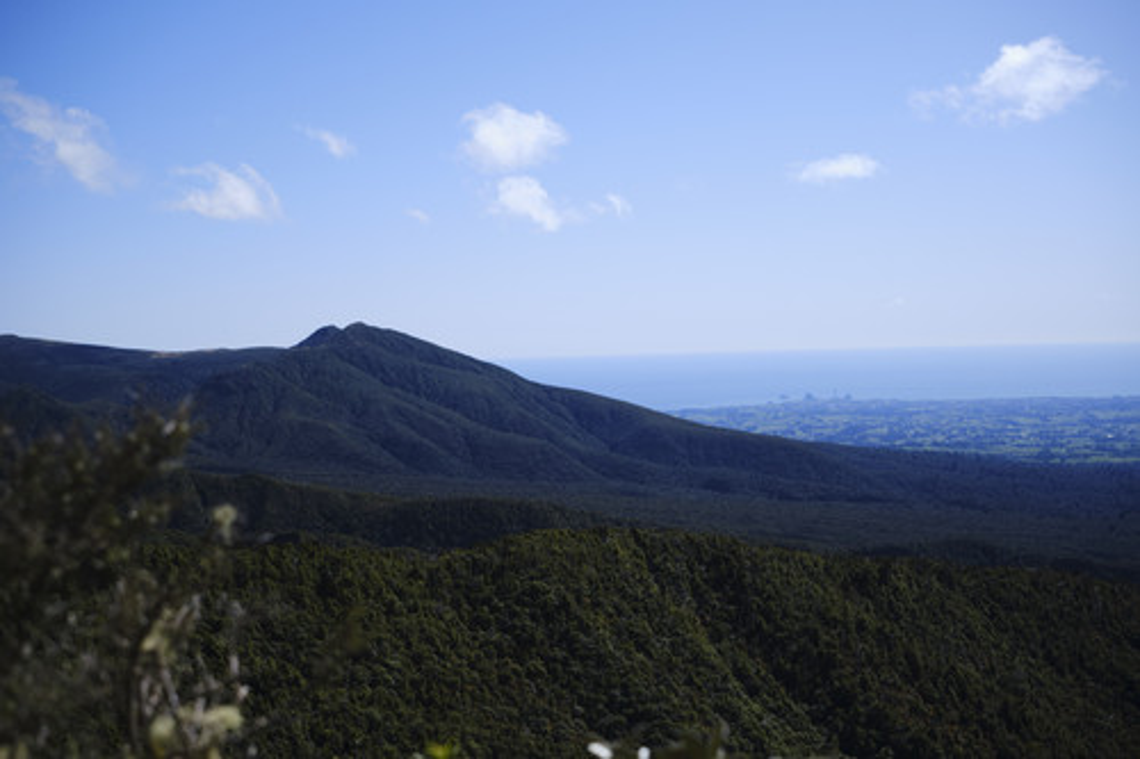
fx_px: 1583
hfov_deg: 39.6
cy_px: 380
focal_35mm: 50
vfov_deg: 27.0
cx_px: 570
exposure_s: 1/14000
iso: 640
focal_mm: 33
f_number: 2.8
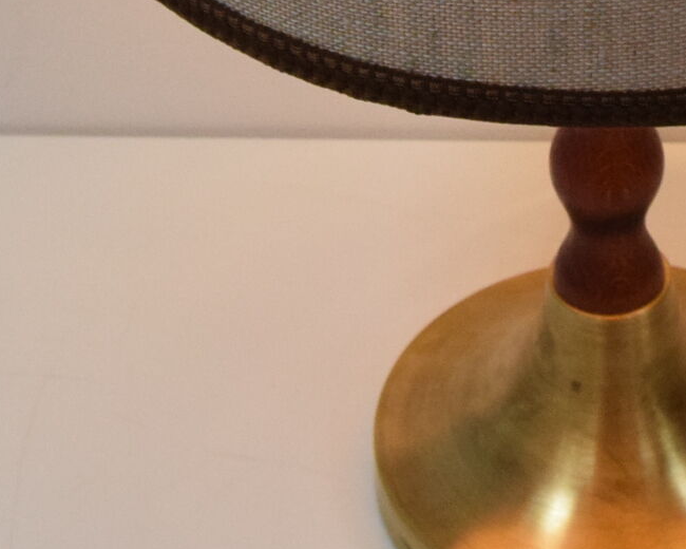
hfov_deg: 12.8
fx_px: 3028
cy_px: -276
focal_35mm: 149
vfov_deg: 10.0
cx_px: 626
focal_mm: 23
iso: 1600
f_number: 6.3
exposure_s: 1/160
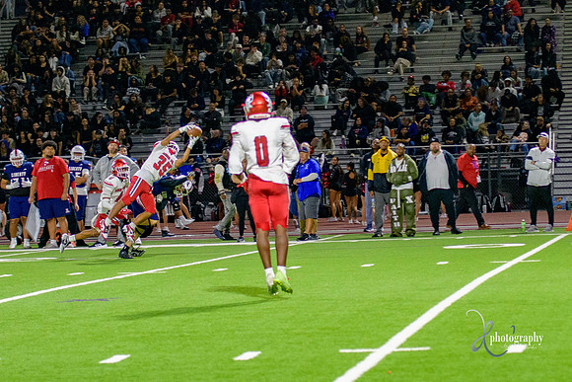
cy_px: 160
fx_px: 3011
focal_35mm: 189
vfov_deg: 7.3
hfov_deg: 10.9
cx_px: 300
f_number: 2.8
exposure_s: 1/320
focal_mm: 75
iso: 2000
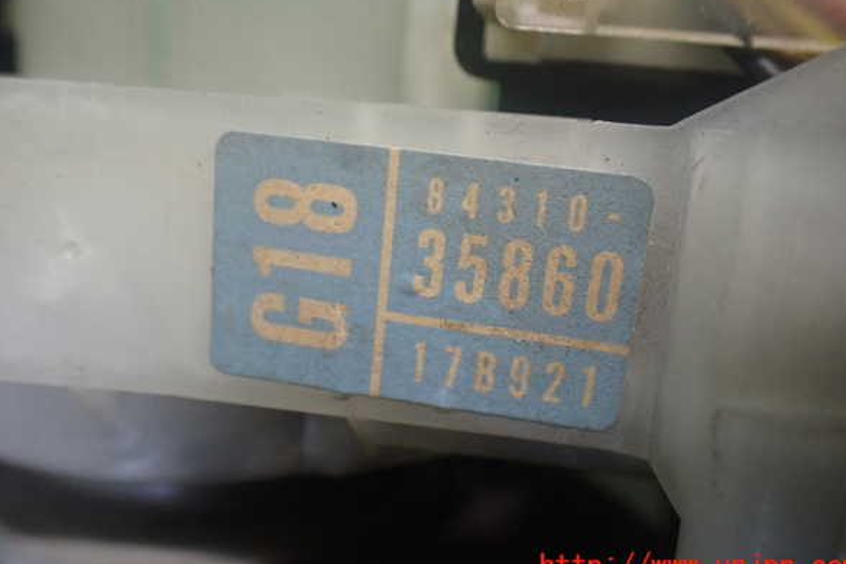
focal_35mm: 32
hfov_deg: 58.7
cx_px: 432
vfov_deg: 41.1
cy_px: 260
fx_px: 752
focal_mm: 5.4
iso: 800
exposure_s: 1/80
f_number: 2.3
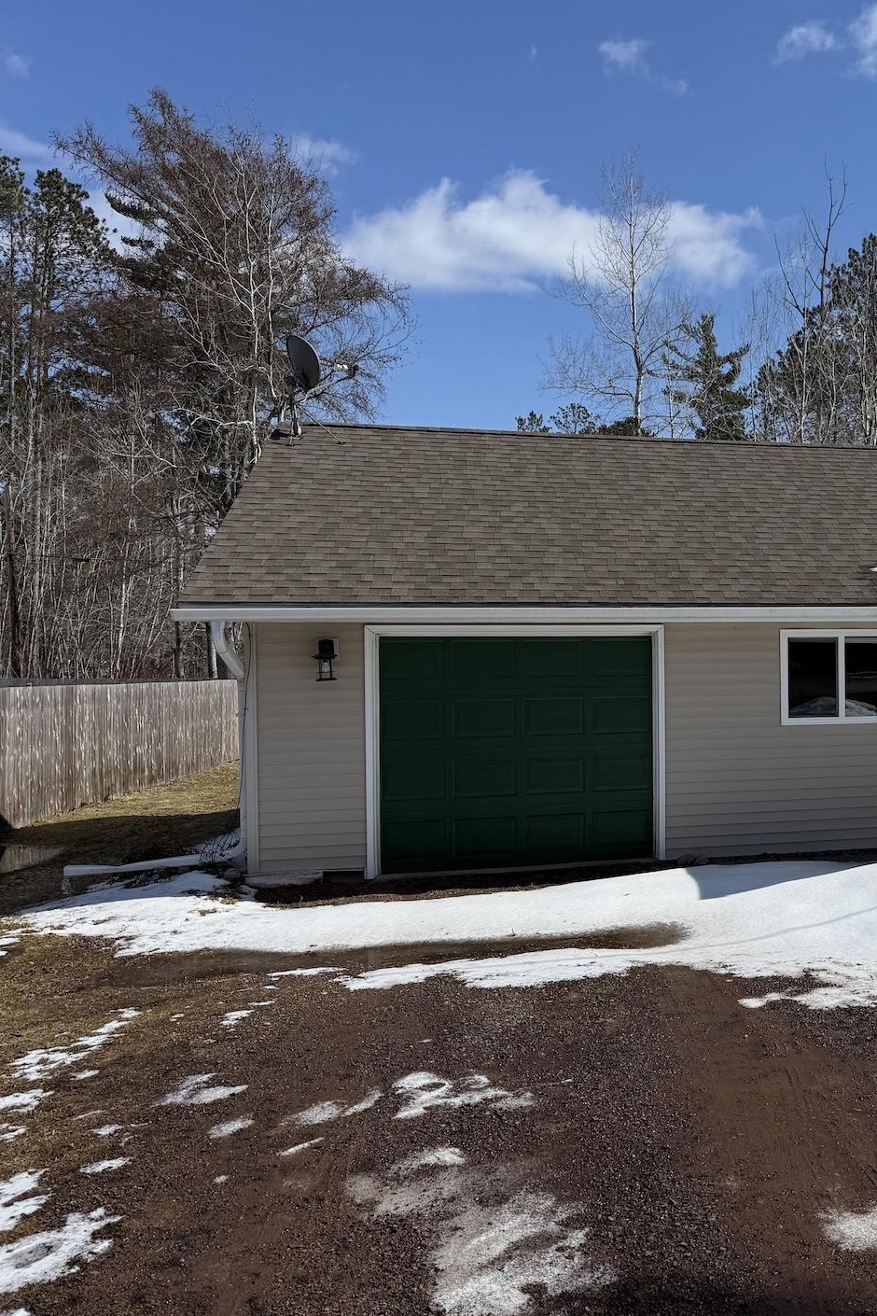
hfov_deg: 35.2
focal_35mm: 34
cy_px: 651
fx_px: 1242
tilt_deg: -1.1
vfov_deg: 55.8
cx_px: 876
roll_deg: +0.3
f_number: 1.78
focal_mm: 6.76
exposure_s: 1/14286
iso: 80
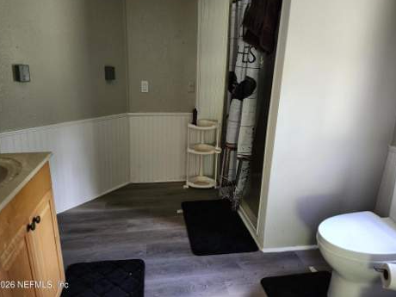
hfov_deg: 71.6
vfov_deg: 56.8
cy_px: 144
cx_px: 195
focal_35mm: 24
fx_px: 275
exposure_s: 1/40
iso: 640
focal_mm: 5.54
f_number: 1.8
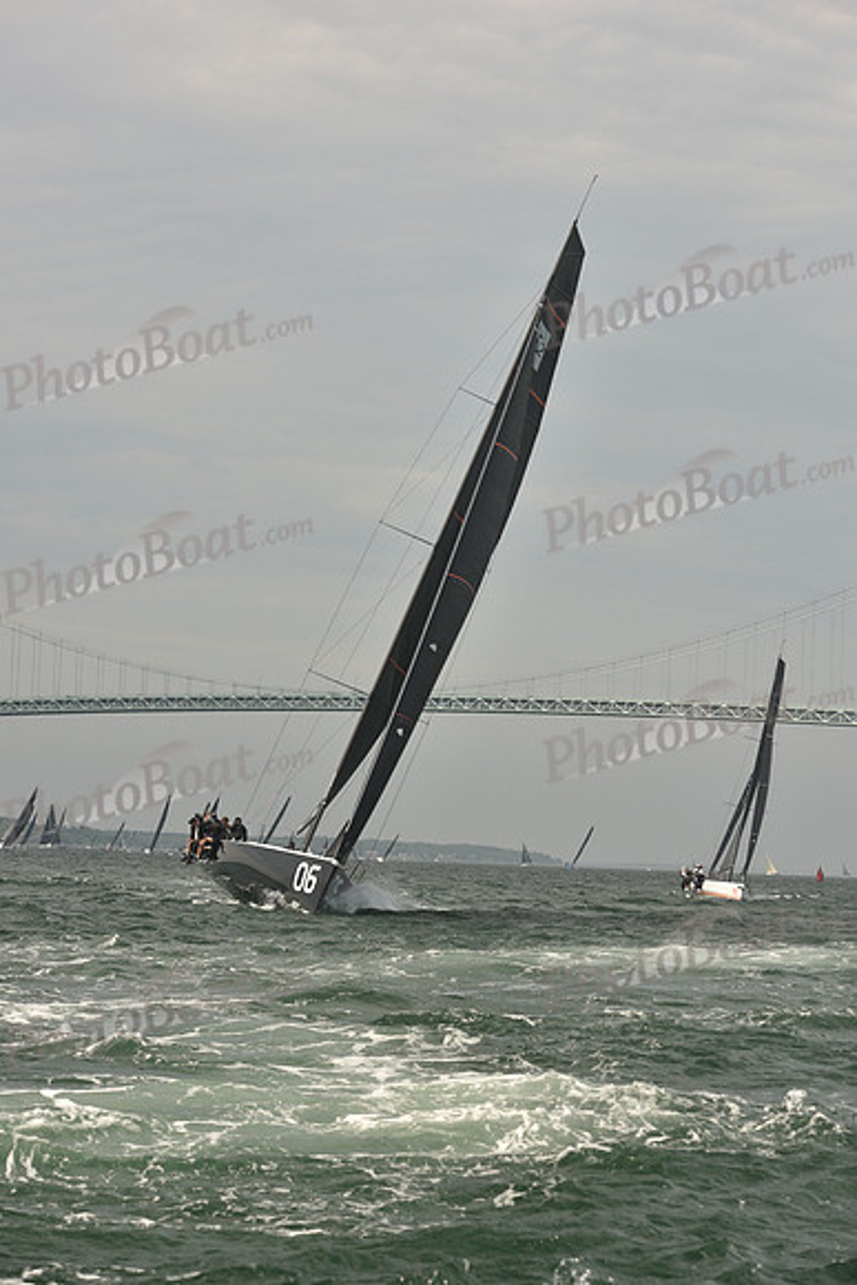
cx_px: 428
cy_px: 642
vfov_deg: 26.0
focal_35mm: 78
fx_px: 2783
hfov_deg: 17.5
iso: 250
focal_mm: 78
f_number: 6.3
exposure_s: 1/640
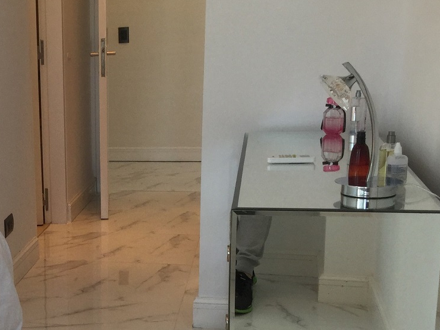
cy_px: 240
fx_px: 852
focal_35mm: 67
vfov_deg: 21.8
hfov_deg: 27.5
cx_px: 13
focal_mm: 3.3
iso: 32
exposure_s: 1/100
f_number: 2.4
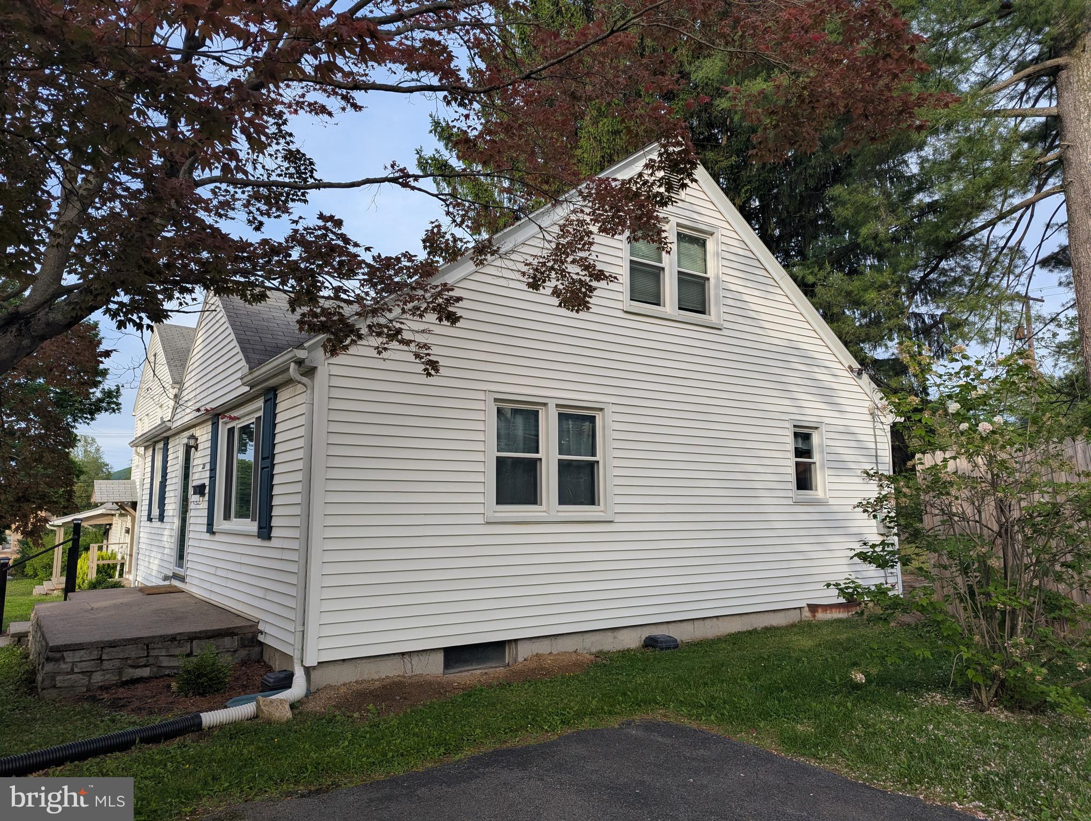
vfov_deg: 56.9
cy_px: 410
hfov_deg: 71.5
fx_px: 757
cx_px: 546
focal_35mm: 24
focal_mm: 6.81
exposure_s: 1/712
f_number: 1.85
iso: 48
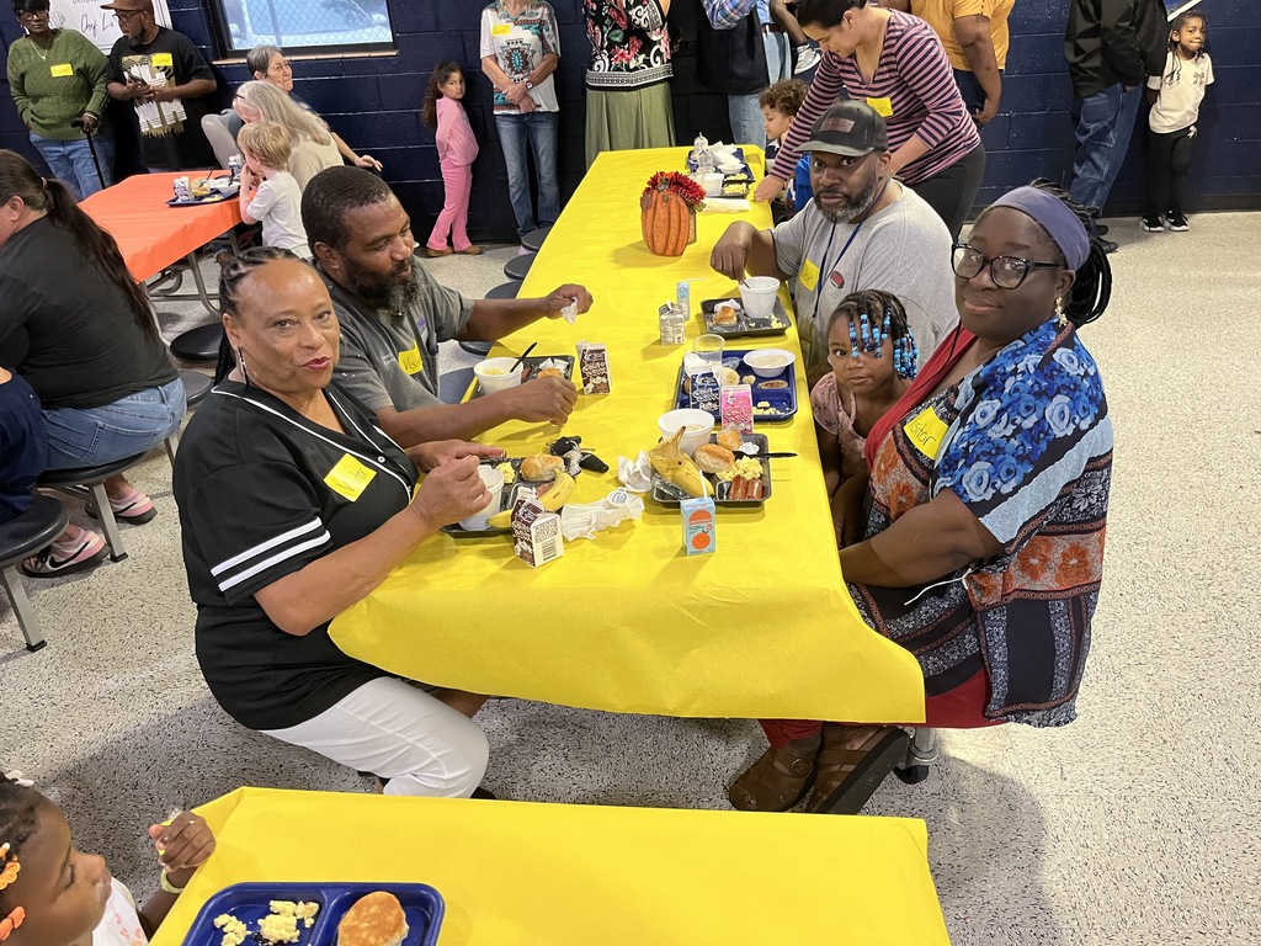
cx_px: 630
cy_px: 473
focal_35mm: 26
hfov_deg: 67.3
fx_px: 947
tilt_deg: -27.2
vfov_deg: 53.1
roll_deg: +4.3
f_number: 1.6
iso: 320
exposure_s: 1/60
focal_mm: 5.1
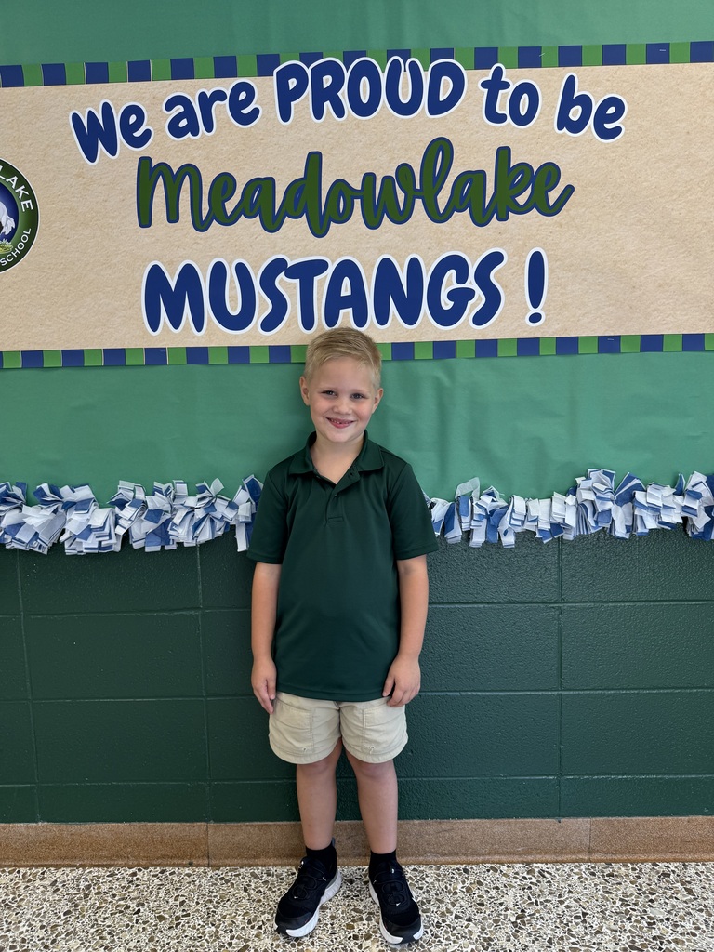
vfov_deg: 71.6
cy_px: 476
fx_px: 660
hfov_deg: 56.8
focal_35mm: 24
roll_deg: +0.8
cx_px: 357
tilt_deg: -5.1
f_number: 1.78
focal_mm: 6.76
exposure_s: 1/120
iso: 80
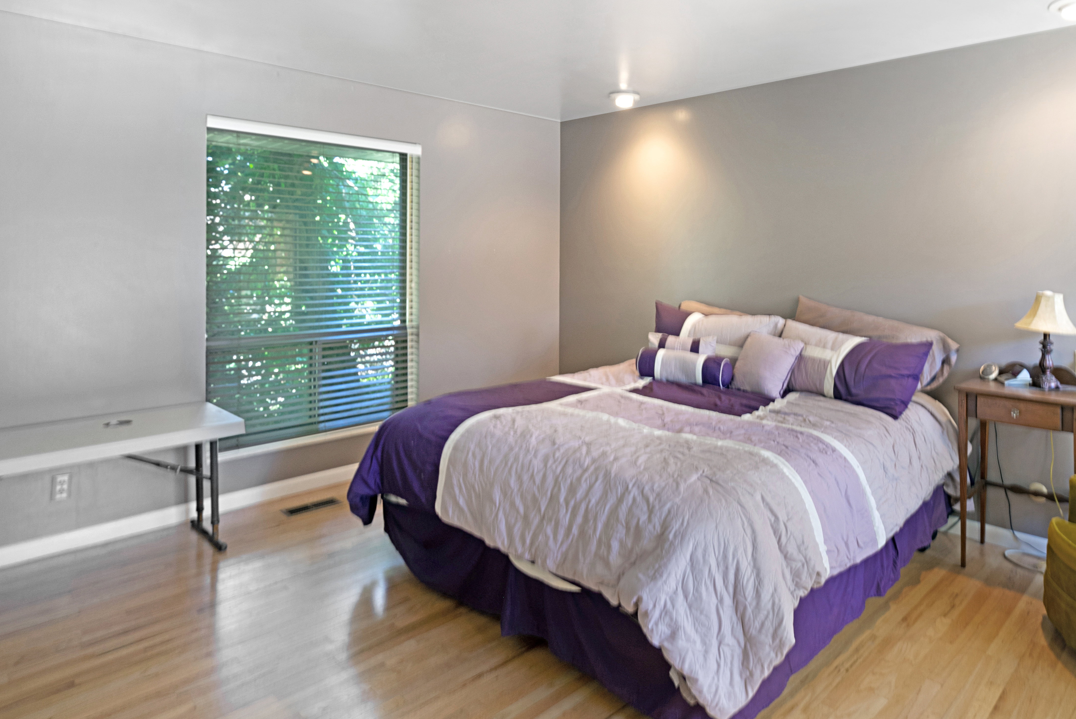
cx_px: 671
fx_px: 658
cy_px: 255
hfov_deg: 77.2
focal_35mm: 22
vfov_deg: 56.4
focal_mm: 16
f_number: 9
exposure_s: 1/1.25
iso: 320
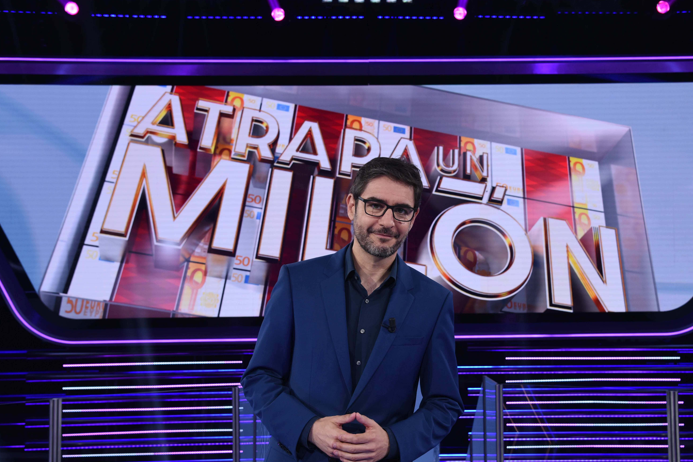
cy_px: 266
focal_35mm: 44
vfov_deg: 30.5
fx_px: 847
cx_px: 396
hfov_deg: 44.4
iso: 800
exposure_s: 1/125
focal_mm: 38
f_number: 6.3
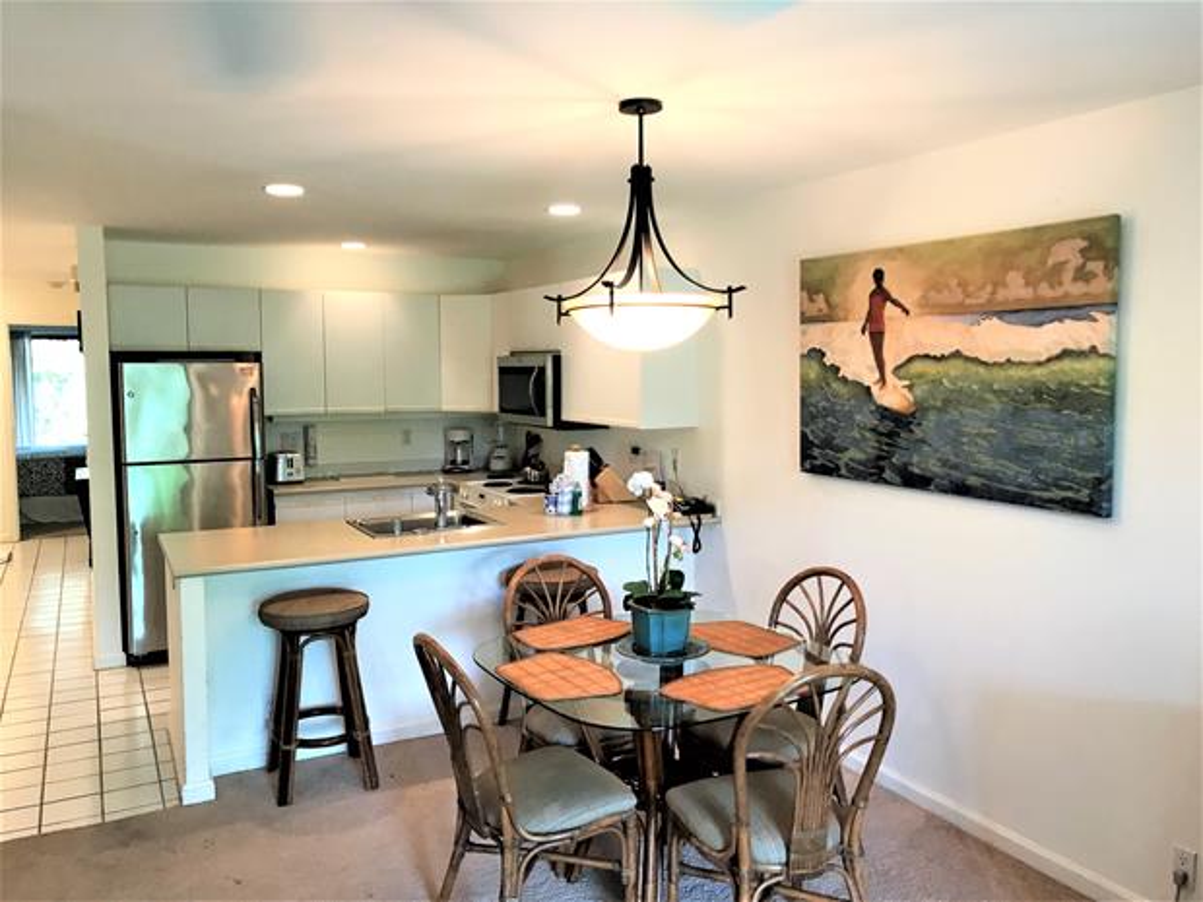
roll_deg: +0.1
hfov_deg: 63.4
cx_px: 602
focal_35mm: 28
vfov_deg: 49.7
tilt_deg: -4.6
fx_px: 973
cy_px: 451
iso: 40
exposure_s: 1/24
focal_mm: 3.99
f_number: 1.8
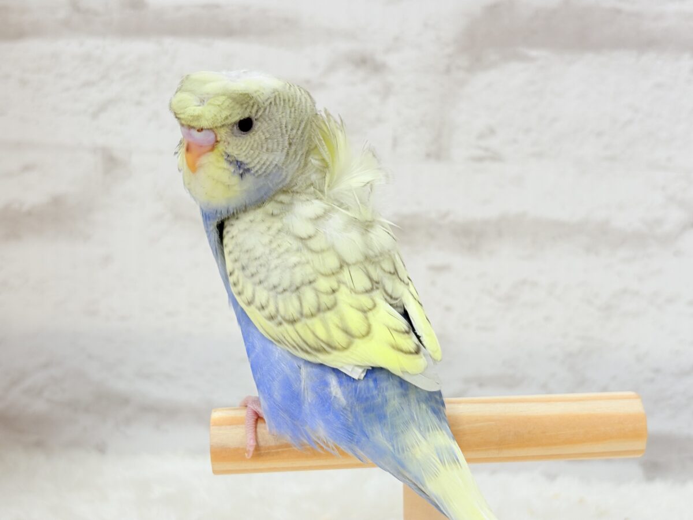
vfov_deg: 28.0
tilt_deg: -7.8
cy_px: 260
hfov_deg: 36.8
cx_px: 346
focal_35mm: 52
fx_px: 1041
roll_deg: -1.0
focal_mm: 5.96
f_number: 1.6
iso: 32
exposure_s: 1/50
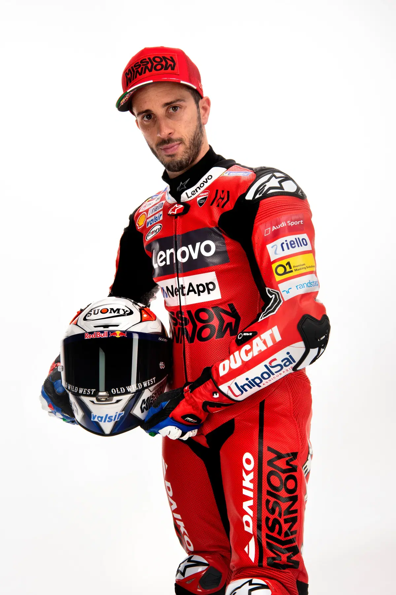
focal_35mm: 58
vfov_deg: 34.5
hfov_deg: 23.4
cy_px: 298
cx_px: 198
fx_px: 957
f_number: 16
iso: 31
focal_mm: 58
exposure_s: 1/160
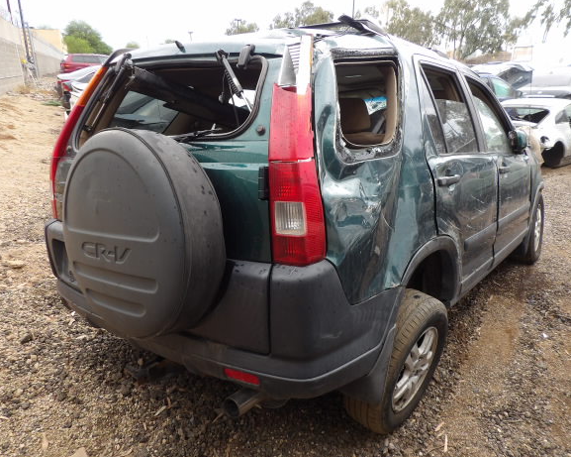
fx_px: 439
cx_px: 282
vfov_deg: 54.9
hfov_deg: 66.1
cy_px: 234
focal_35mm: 26
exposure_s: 1/102
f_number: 3.2
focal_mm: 4.3
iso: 100
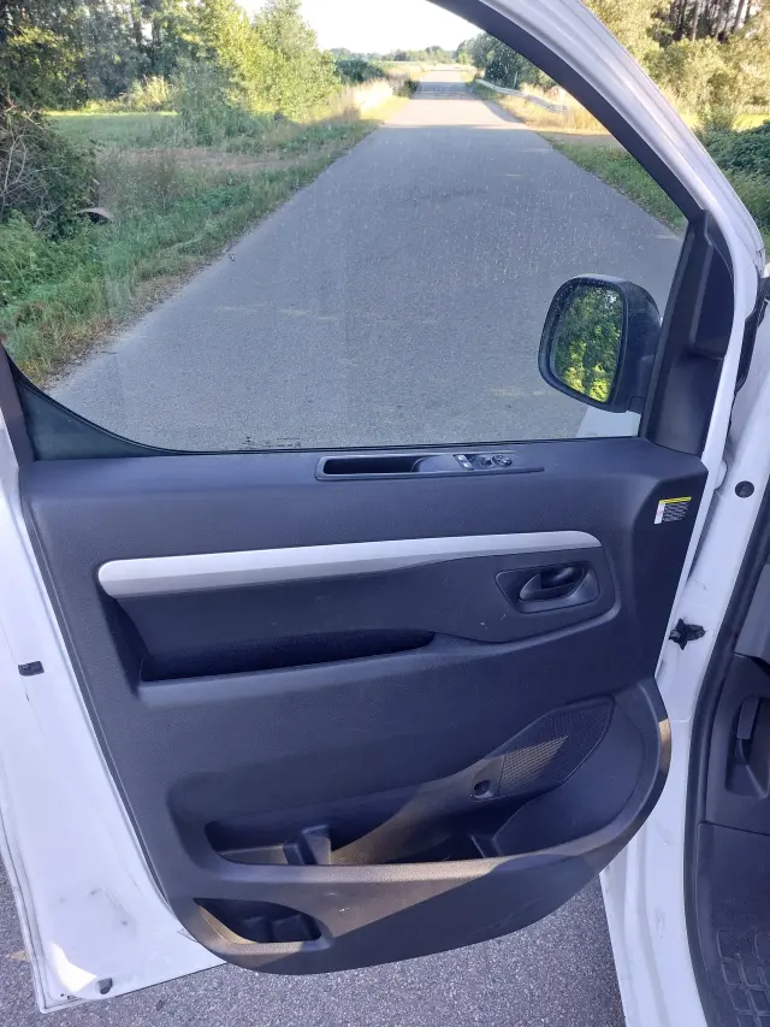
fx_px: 741
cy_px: 514
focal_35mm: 25
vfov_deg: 69.4
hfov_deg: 54.9
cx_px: 385
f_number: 1.8
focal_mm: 5.23
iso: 50
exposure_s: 1/50
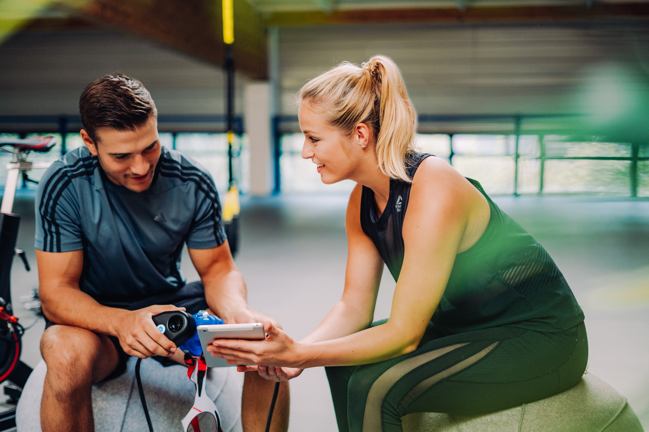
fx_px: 919
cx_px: 325
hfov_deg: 38.9
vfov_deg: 26.5
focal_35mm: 51
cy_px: 219
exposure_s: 1/1000
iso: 800
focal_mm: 50
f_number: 1.8
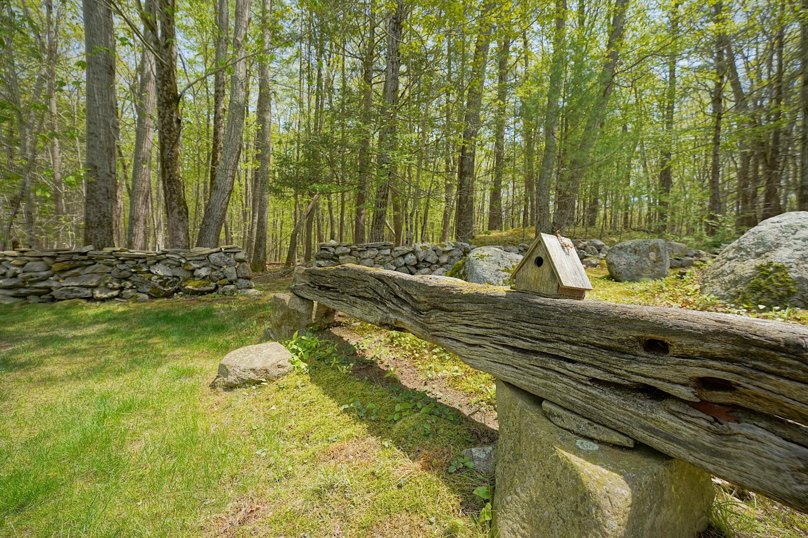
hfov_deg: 104.3
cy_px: 269
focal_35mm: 14
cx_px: 404
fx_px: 314
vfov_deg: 81.2
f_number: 5.6
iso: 100
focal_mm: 14
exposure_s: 1/100
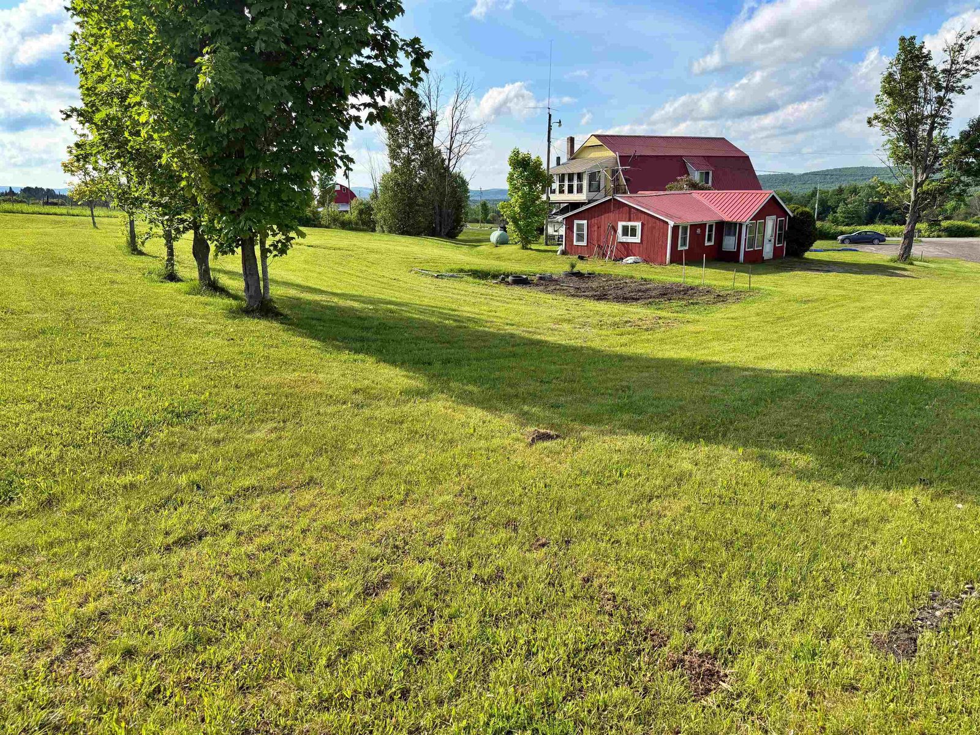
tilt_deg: -13.0
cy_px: 368
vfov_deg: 56.8
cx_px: 490
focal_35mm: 24
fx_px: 679
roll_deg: +0.1
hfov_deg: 71.6
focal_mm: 6.76
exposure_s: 1/4405
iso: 100
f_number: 1.78
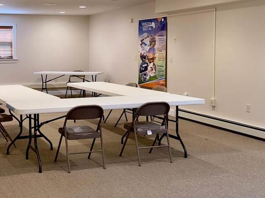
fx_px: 405
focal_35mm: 53
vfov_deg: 27.4
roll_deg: +0.0
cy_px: 77
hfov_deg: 35.4
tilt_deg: -3.4
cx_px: 68
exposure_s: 1/60
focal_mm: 6.86
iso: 160
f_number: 1.78
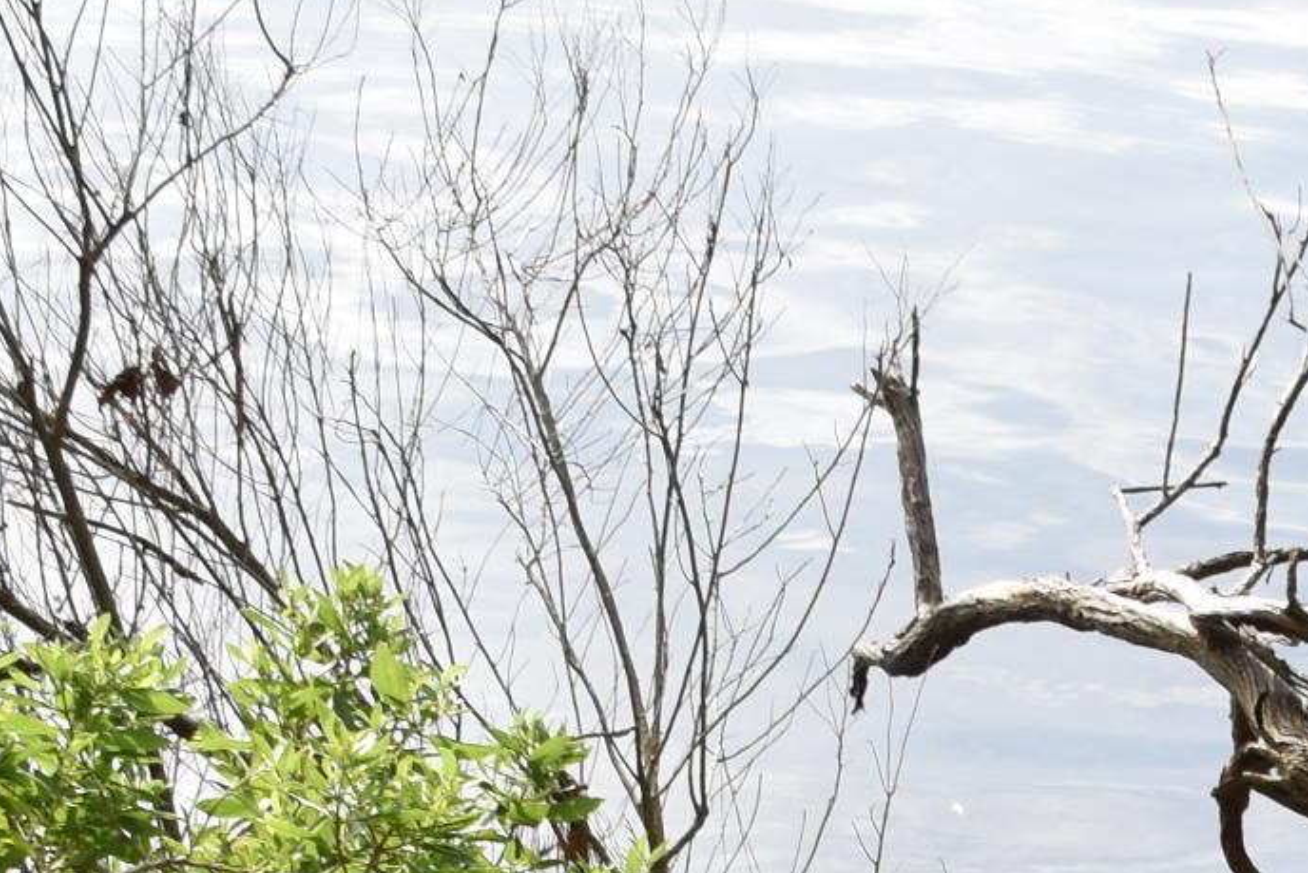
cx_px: 1648
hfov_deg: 12.7
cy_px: 1484
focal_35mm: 157
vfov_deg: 8.5
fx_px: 5705
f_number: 6.3
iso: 100
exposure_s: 1/160
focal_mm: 24
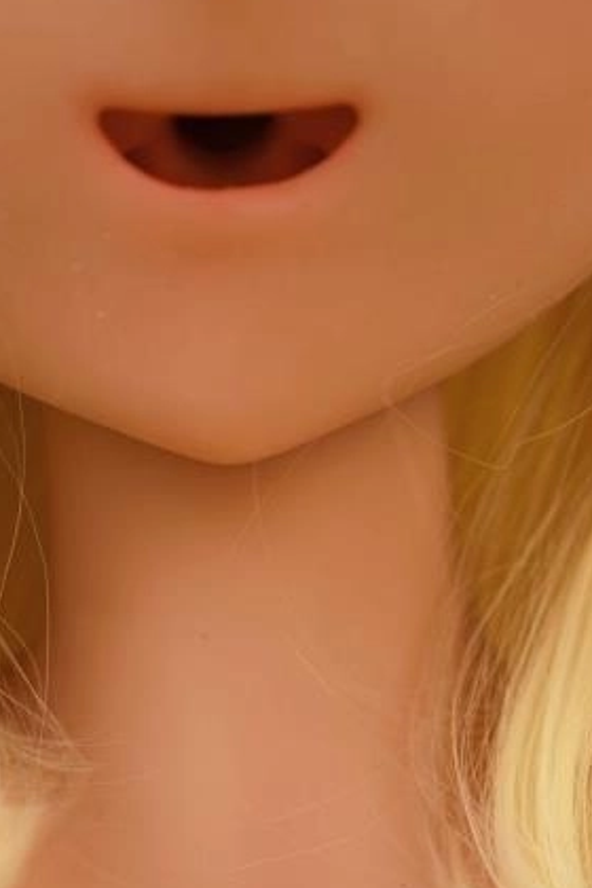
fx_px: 1850
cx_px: 288
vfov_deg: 26.3
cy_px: 753
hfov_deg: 18.2
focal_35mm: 75
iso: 100
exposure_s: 1/125
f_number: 3.2
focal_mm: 35
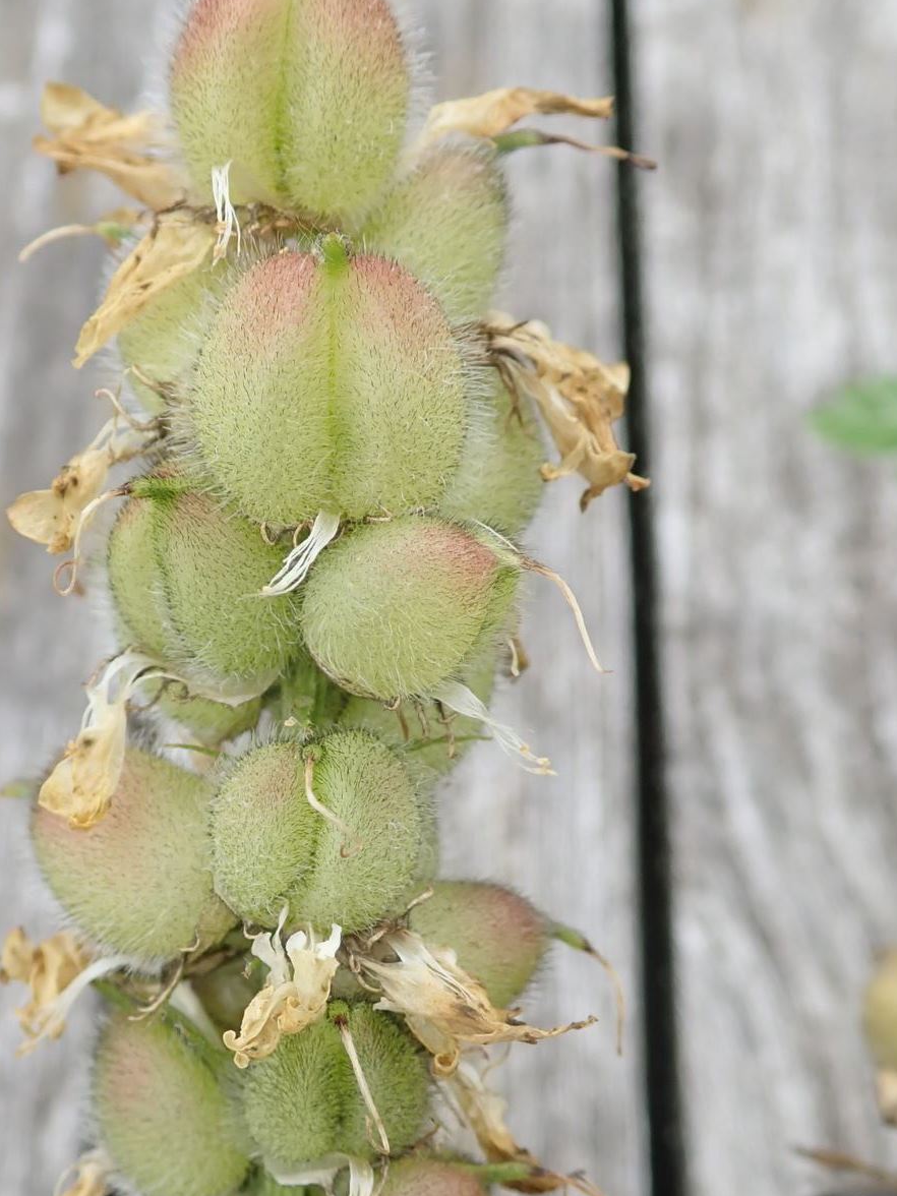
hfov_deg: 28.5
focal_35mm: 51
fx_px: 1762
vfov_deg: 37.3
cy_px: 752
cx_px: 355
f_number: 3.2
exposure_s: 1/125
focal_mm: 5.5
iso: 100
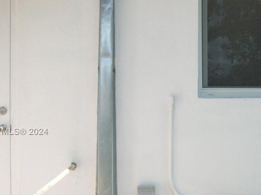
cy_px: 132
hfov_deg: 22.1
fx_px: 648
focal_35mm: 86
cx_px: 246
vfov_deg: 17.1
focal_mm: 5.7
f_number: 2.8
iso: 64
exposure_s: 1/387
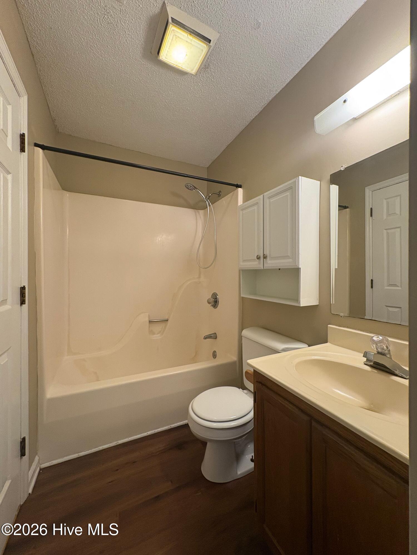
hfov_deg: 85.7
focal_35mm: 14
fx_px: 225
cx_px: 208
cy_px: 278
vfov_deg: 102.1
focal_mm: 2.22
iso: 320
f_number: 2.2
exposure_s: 1/60
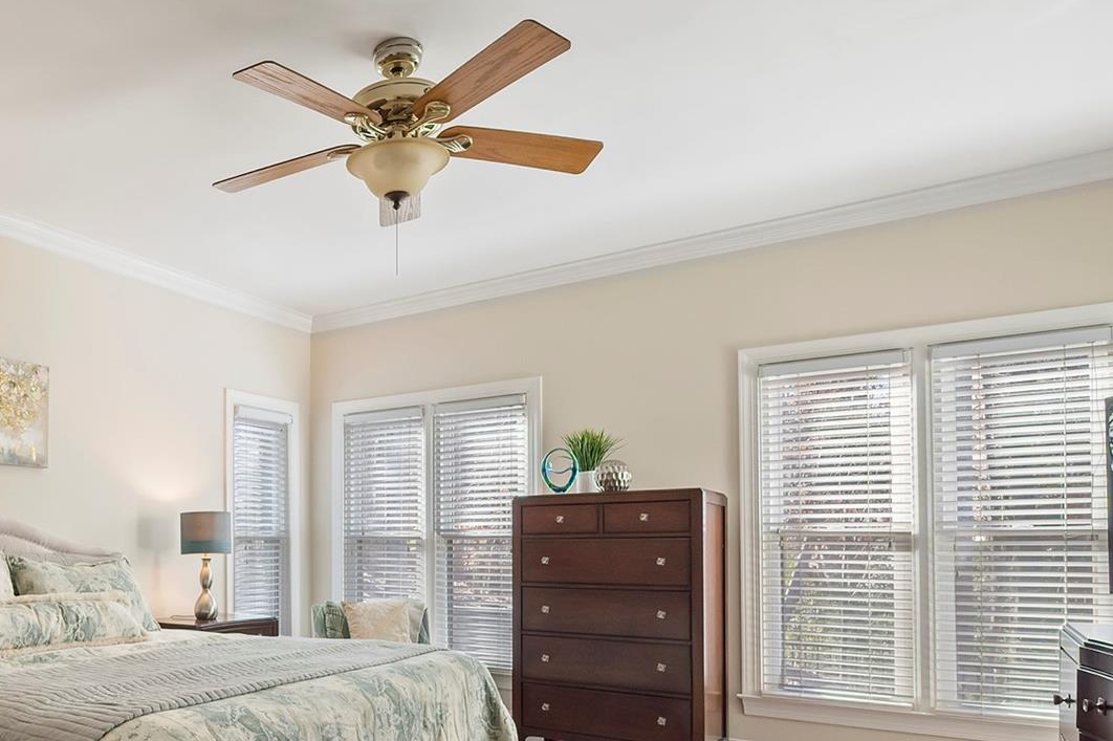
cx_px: 226
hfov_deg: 61.9
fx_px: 834
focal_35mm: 27
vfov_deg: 46.6
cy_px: 533
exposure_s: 1/60
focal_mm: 14
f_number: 4
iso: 800
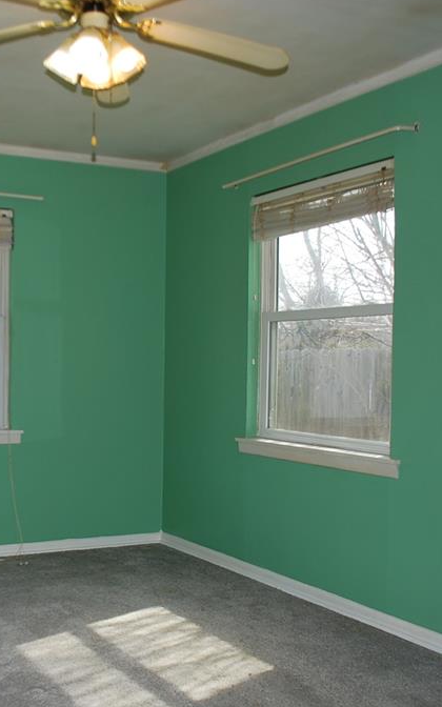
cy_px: 353
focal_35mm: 42
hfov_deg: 29.7
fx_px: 809
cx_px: 75
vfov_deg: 47.2
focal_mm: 18
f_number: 3.5
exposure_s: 1/125
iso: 125
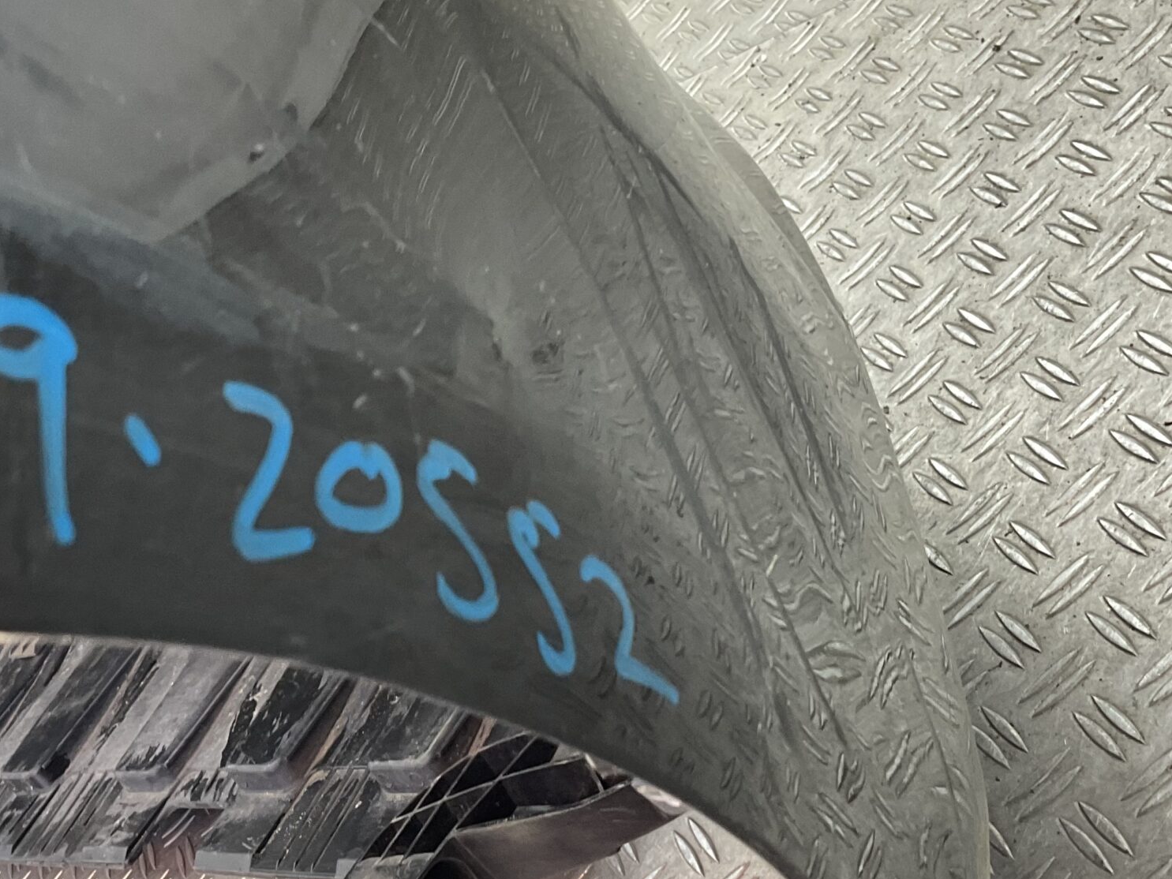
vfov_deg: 29.1
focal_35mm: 50
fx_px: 1693
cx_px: 276
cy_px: 479
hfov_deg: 37.2
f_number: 1.8
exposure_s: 1/100
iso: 64
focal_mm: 3
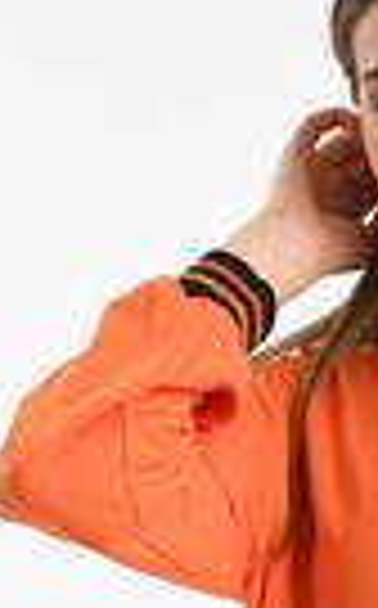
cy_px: 676
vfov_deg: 9.0
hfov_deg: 5.6
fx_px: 3820
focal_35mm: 231
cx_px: 454
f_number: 7.1
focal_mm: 68
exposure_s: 1/160
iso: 100
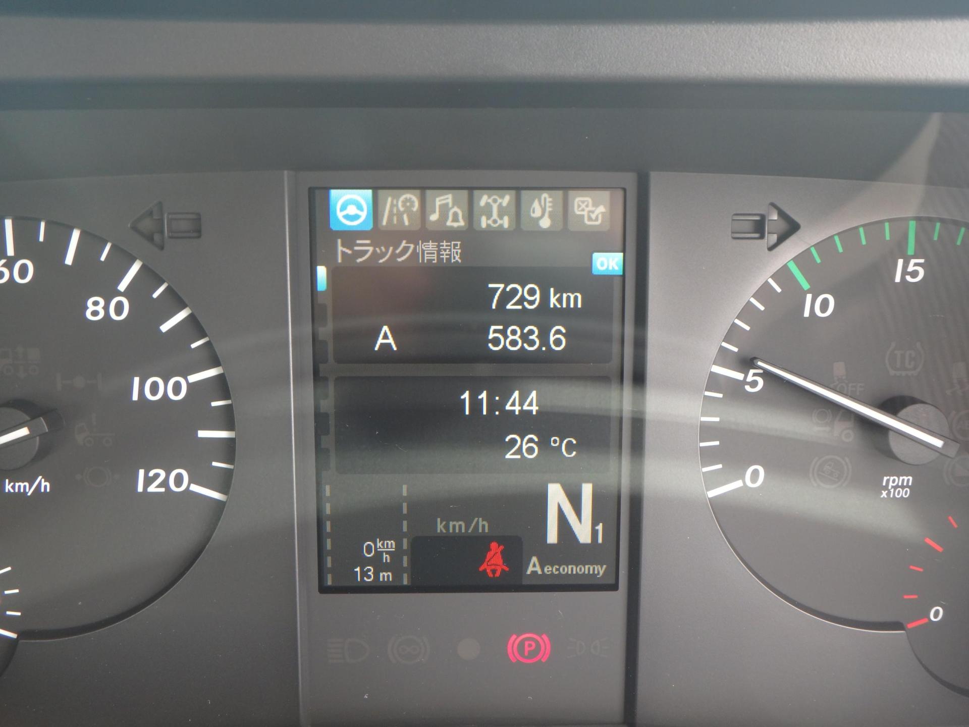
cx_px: 484
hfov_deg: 61.7
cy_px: 364
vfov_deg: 48.2
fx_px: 812
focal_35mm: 29
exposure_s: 1/30
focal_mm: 5.2
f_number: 4.6
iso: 200
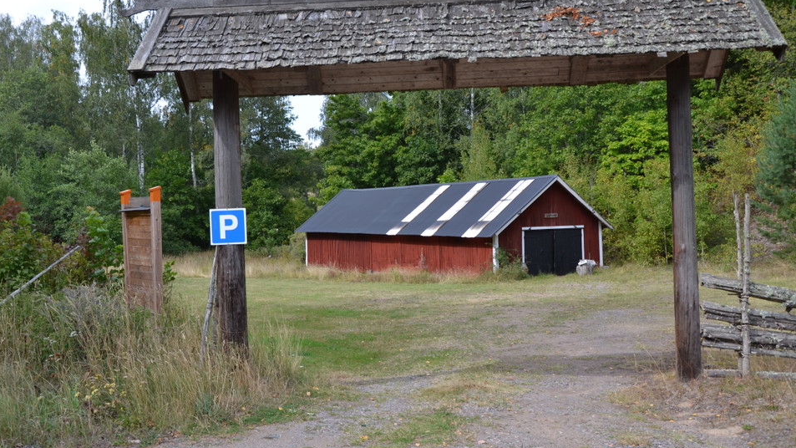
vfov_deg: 31.2
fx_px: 802
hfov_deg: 52.8
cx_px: 399
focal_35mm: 38
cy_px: 224
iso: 100
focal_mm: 24
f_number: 5.6
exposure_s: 1/125
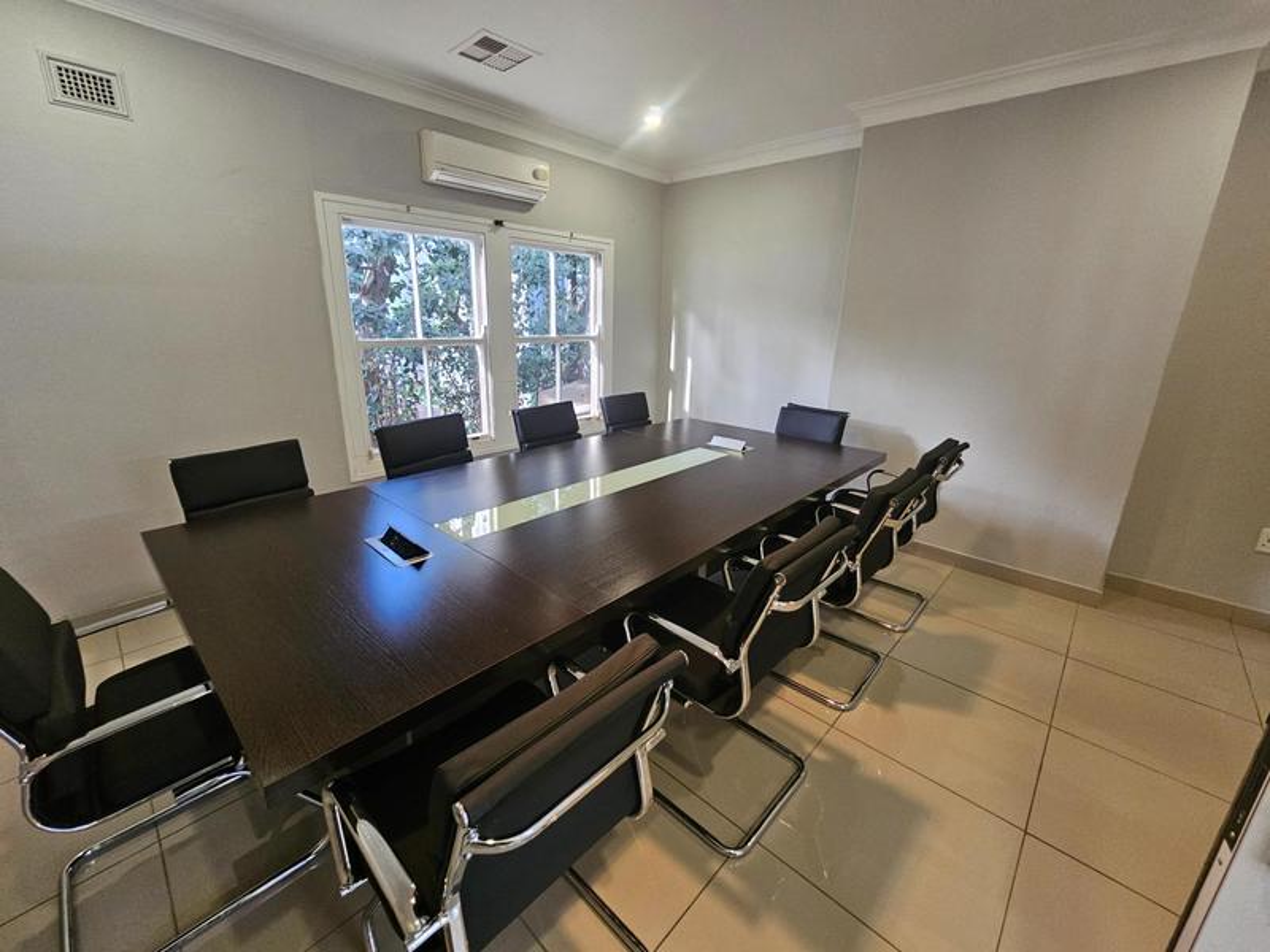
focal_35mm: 13
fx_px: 477
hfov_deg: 106.2
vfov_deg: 89.9
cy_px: 476
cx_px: 635
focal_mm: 2.2
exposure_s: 1/33.3
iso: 500
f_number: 2.2
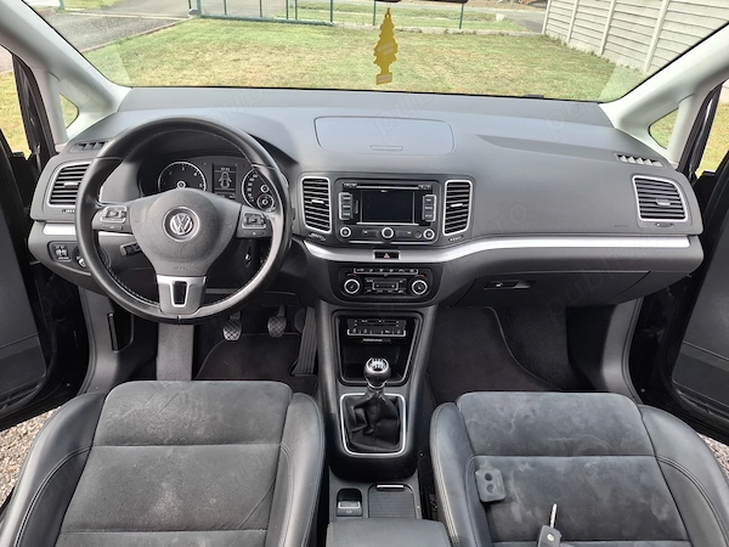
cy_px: 274
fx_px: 484
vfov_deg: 58.9
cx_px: 364
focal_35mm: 23
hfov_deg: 73.9
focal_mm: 5.54
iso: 50
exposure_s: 1/178
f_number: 1.8
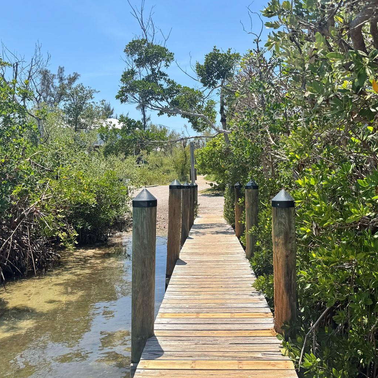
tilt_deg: -2.3
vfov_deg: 49.7
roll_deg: -0.4
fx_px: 408
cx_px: 225
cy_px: 179
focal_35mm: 33
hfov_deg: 49.5
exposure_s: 1/3597
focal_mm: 6.76
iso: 80
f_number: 1.78
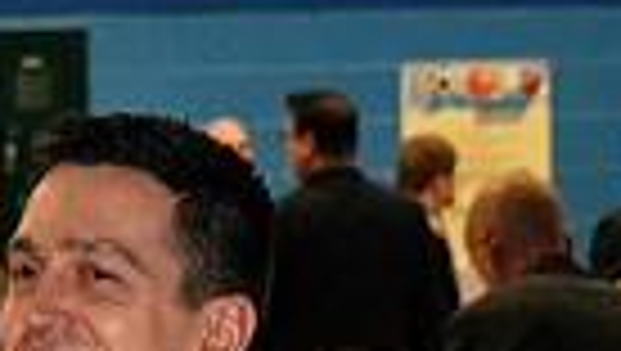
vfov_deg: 3.8
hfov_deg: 6.9
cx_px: -22
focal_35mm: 313
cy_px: 891
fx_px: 5155
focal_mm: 61
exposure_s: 1/200
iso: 2000
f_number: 5.6
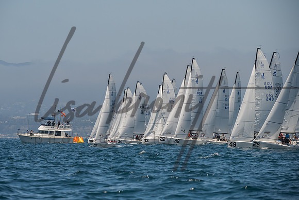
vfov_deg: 6.2
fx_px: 1851
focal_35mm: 223
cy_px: 91
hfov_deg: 9.2
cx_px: 134
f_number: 9
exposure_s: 1/1000
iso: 640
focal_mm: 200
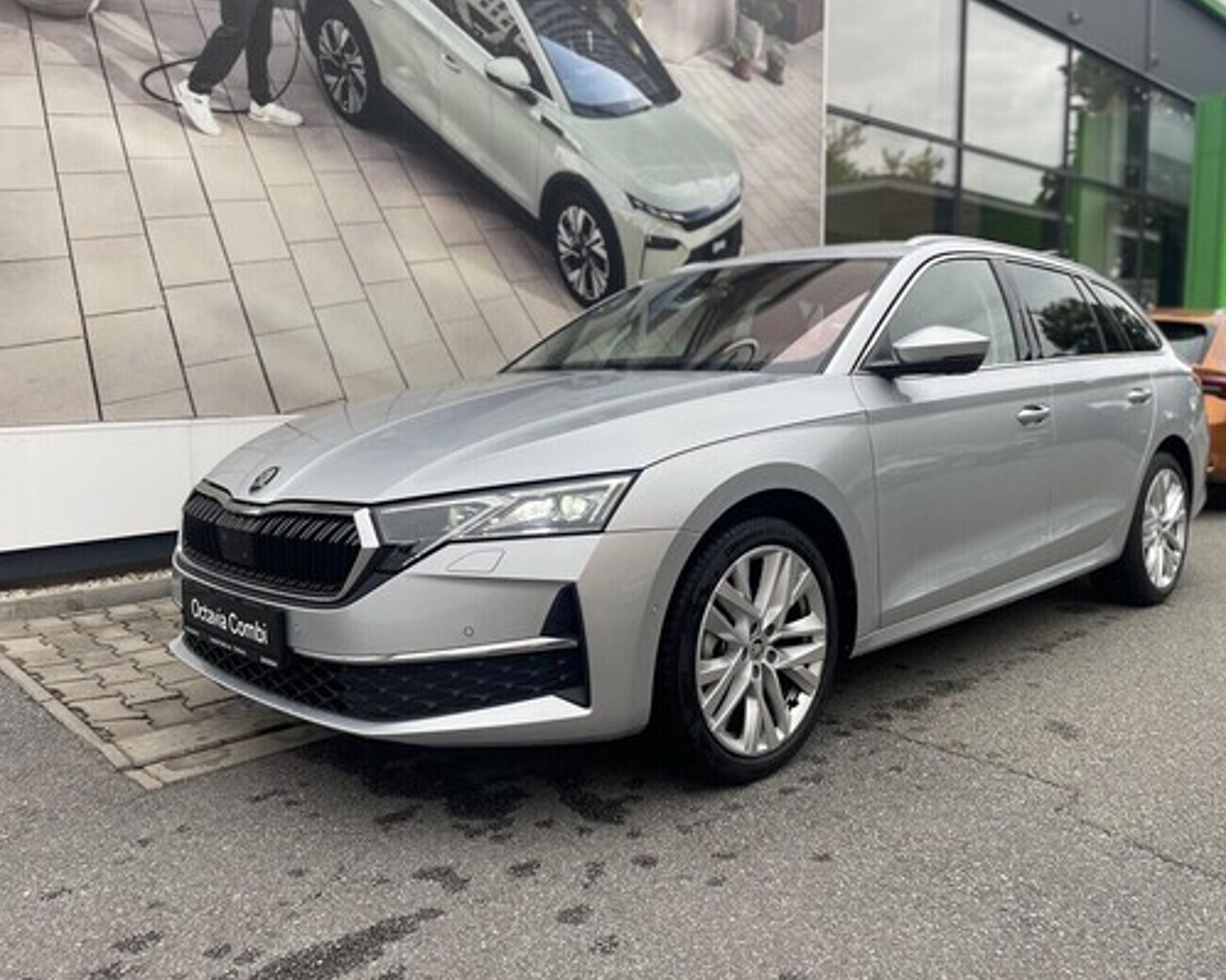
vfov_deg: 51.5
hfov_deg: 62.2
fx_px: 1016
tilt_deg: -6.6
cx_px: 617
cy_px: 483
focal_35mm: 28
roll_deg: +0.7
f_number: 1.6
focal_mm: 4.2
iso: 50
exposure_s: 1/332
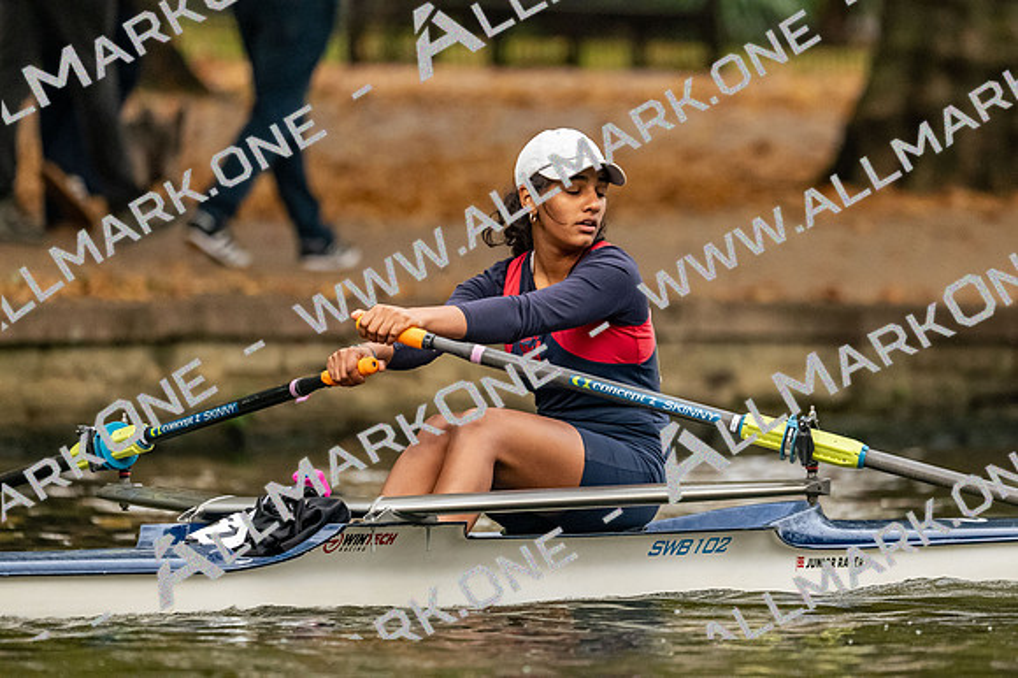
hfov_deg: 3.4
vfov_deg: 2.3
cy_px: 339
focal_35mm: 600
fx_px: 16956
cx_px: 509
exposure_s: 1/2500
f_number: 4.5
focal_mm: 400
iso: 3600
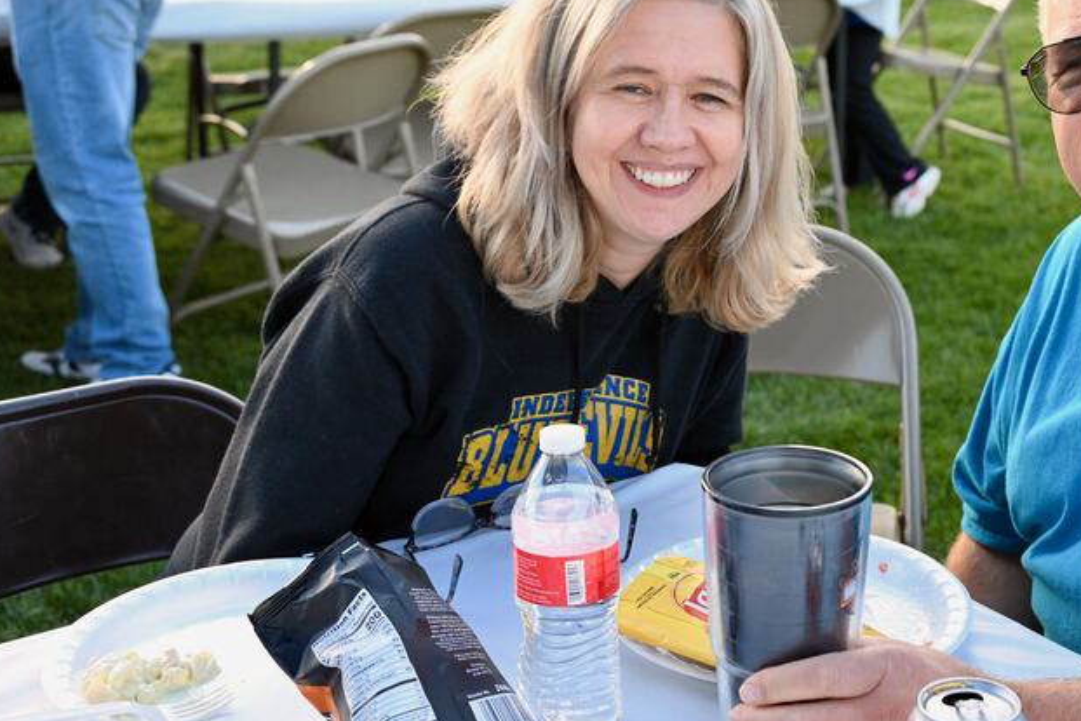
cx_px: 851
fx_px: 1832
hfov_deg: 32.1
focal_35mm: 61
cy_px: 288
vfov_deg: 22.2
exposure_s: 1/250
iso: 800
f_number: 5
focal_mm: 37
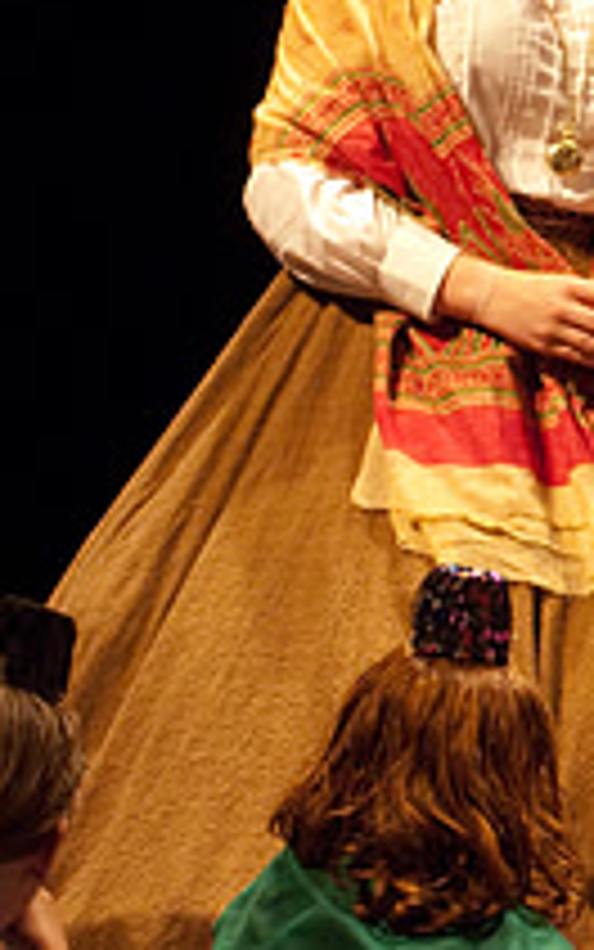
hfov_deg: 3.9
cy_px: 374
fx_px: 8697
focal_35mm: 336
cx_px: 1161
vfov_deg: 6.2
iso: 1000
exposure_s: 1/125
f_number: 2.8
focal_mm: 80
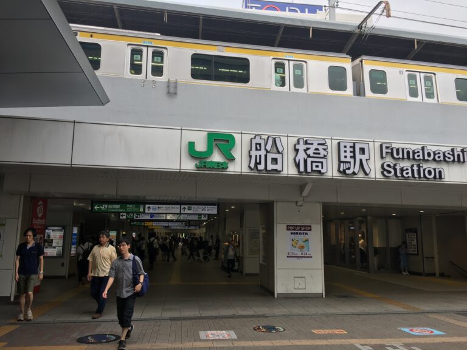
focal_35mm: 29
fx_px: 391
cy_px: 175
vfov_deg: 48.2
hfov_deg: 61.7
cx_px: 234
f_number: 2.2
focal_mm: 4.15
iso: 25
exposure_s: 1/379
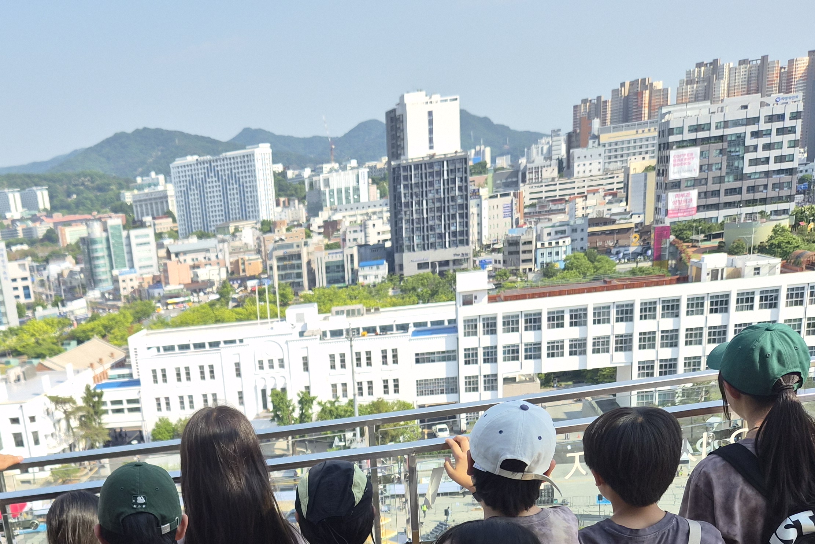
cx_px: 223
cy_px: 549
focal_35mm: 43
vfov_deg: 29.1
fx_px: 974
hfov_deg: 44.2
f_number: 1.8
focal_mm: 5.4
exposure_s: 1/2528
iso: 80
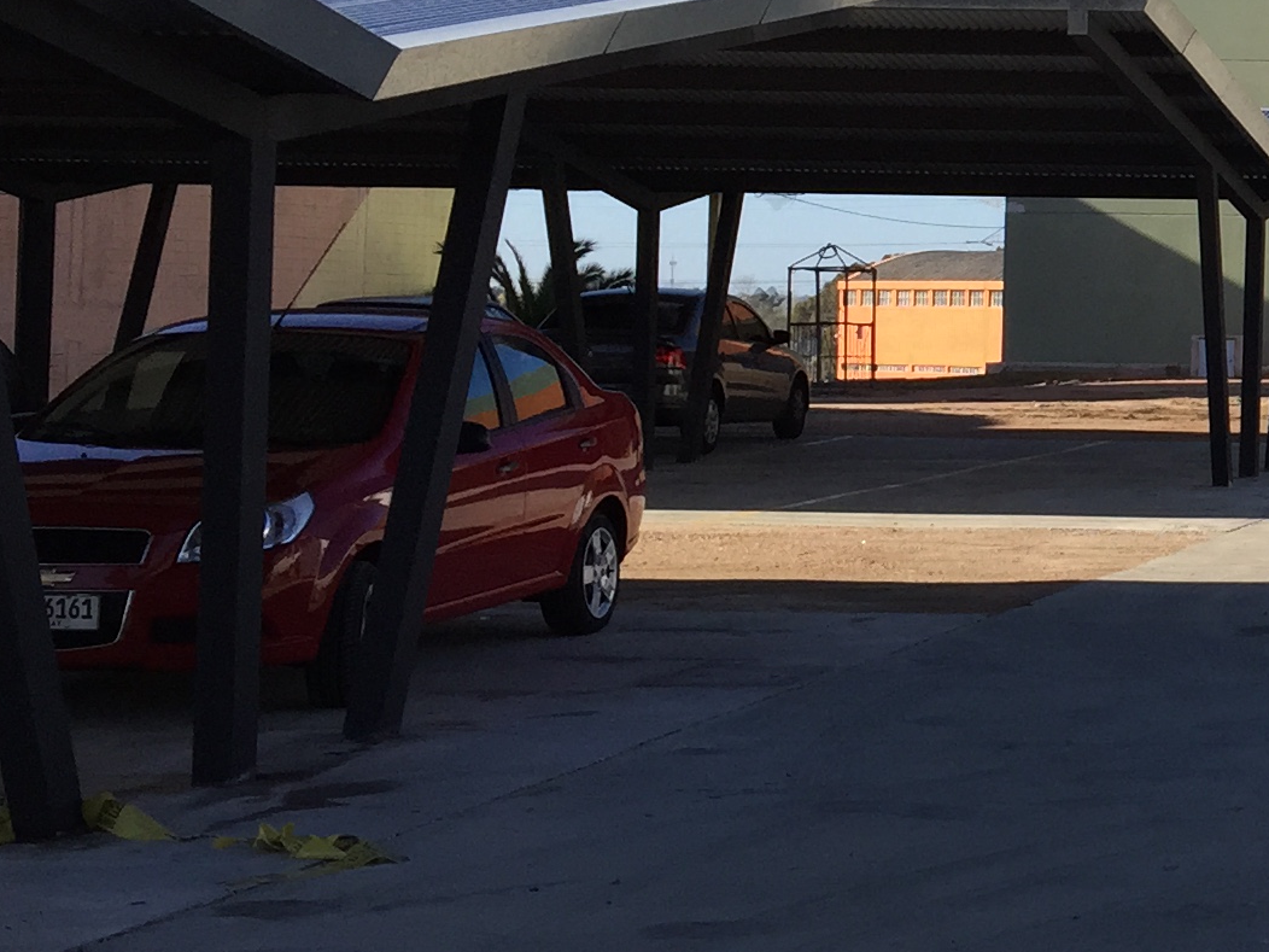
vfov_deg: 16.3
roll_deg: -1.9
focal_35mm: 90
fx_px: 3299
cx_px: 1844
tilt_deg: +3.3
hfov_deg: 19.3
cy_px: 227
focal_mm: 4.15
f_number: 2.2
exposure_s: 1/1364
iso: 32
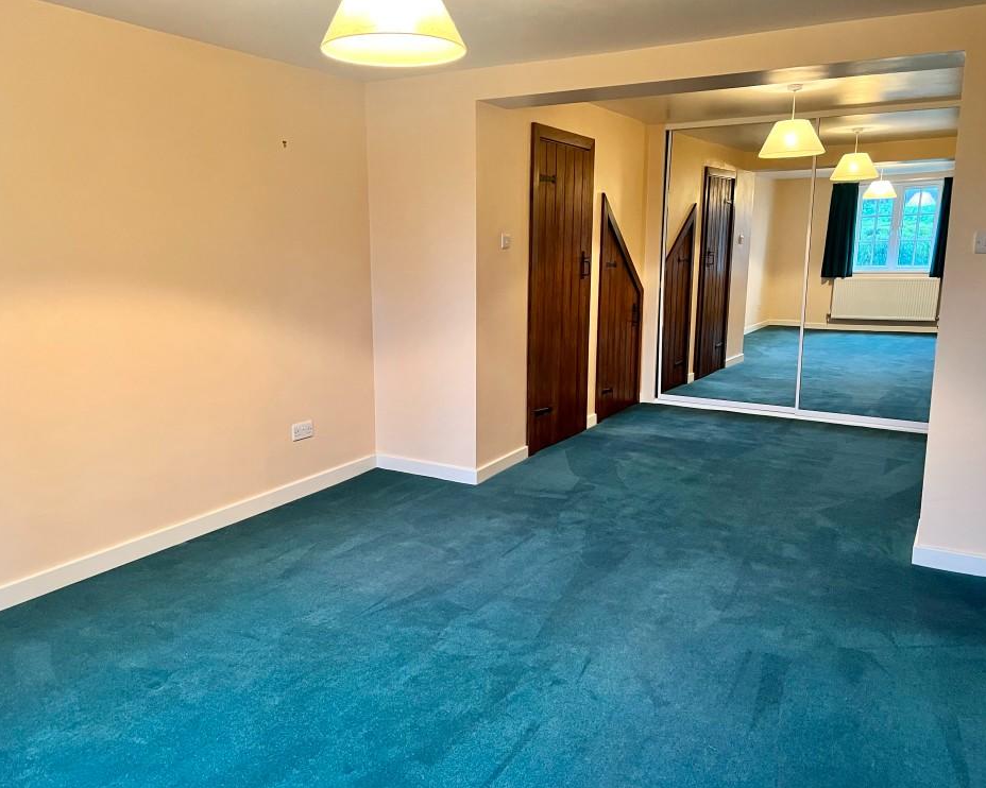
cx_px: 472
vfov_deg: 51.5
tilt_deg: -10.1
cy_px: 390
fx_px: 817
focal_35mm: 28
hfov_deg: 62.2
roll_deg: -0.2
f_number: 1.5
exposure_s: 1/50
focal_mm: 5.7
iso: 320
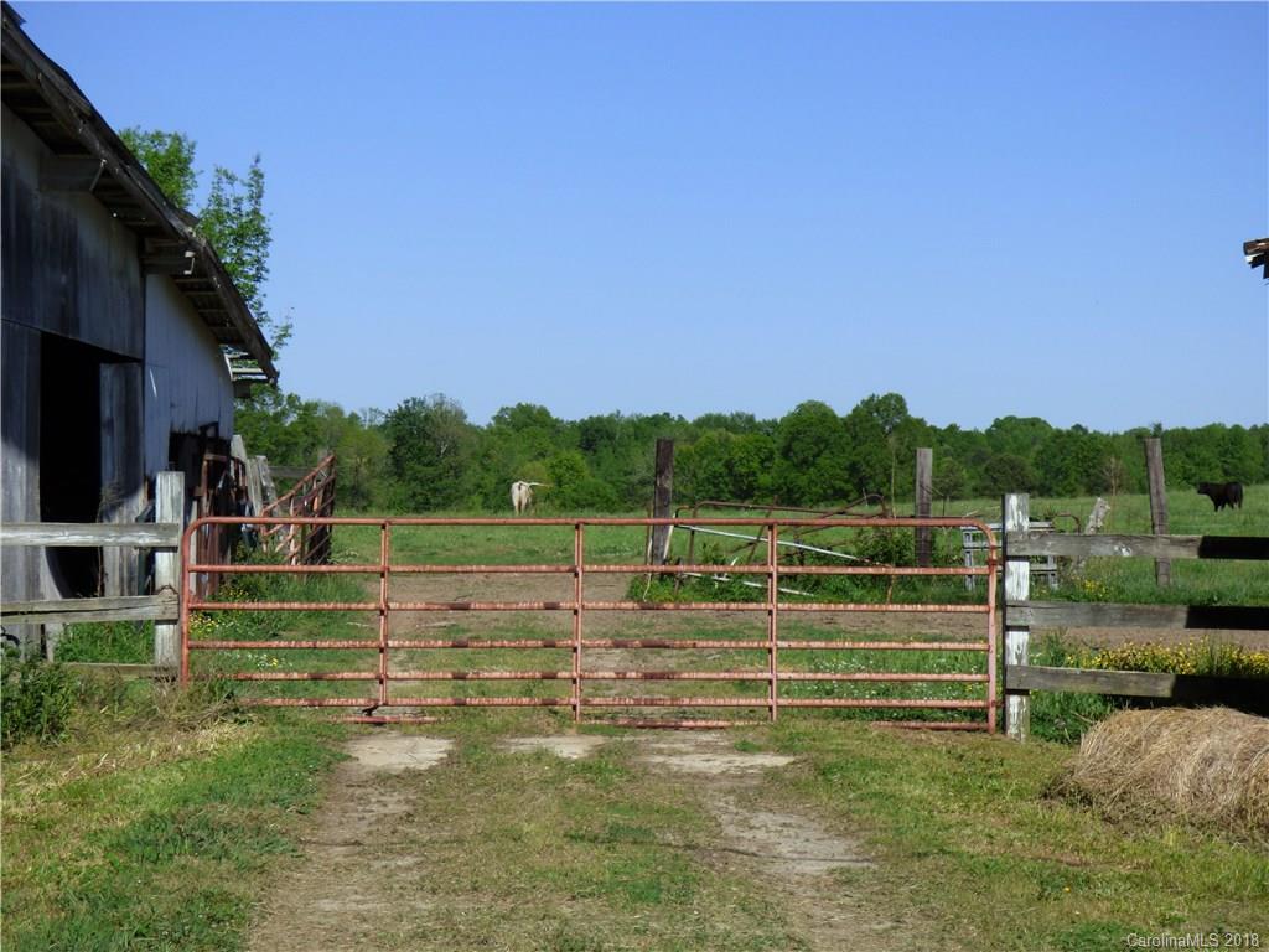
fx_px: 2859
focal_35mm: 78
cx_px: 634
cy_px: 476
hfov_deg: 25.0
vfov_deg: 18.9
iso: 100
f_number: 4.4
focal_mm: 13.11
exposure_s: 1/1000
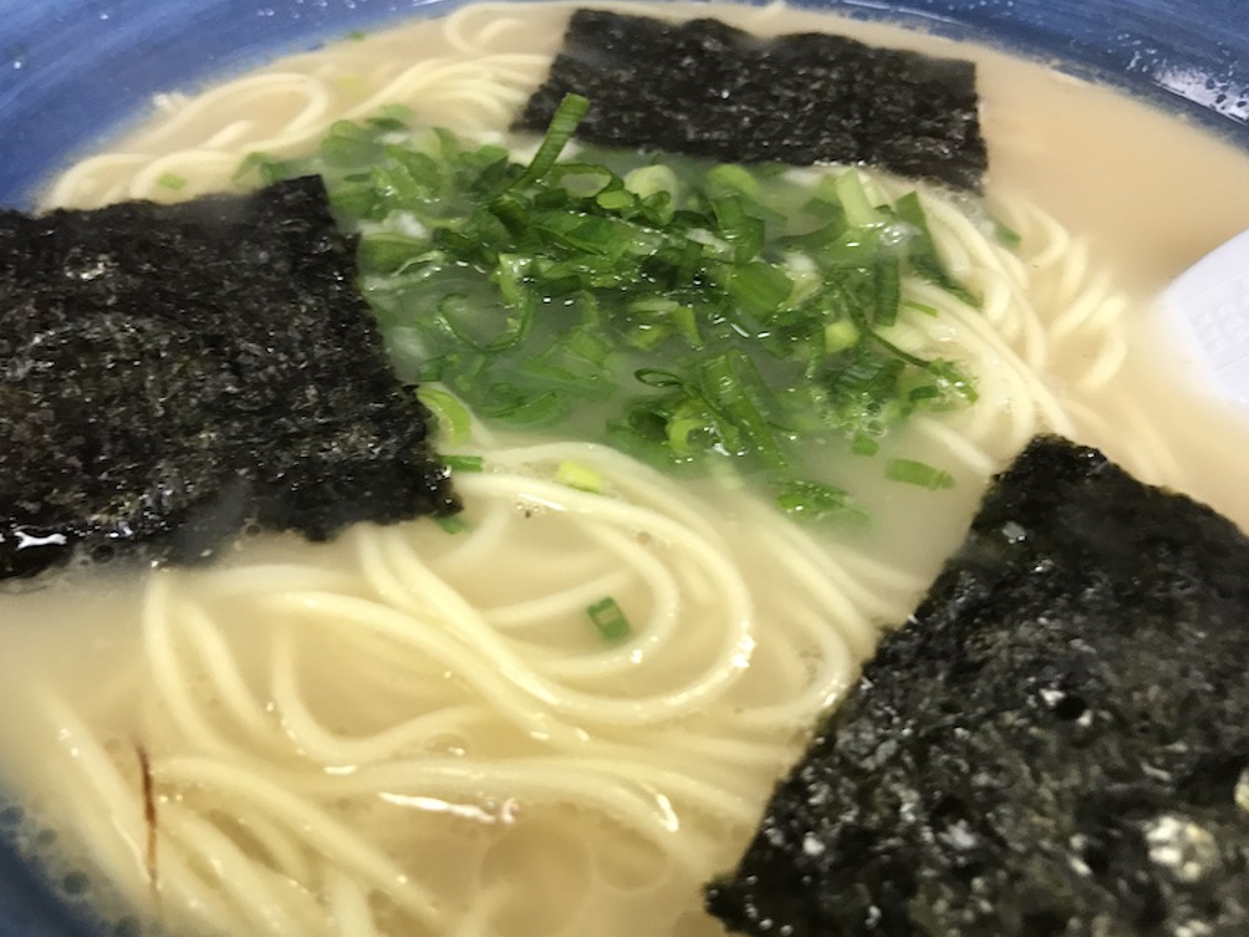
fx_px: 1191
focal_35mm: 33
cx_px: 541
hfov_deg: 55.2
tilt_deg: -41.5
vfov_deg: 42.9
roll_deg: -0.9
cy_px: 421
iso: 100
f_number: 1.8
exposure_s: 1/30
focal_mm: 3.99
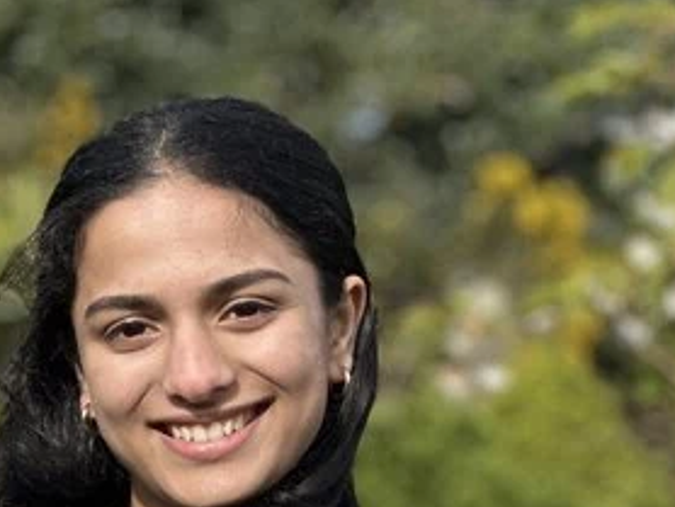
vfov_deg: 8.4
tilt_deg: -1.3
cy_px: 500
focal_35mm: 177
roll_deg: -0.5
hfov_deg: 11.1
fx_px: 3454
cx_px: 221
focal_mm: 9
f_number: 2.8
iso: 32
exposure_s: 1/433
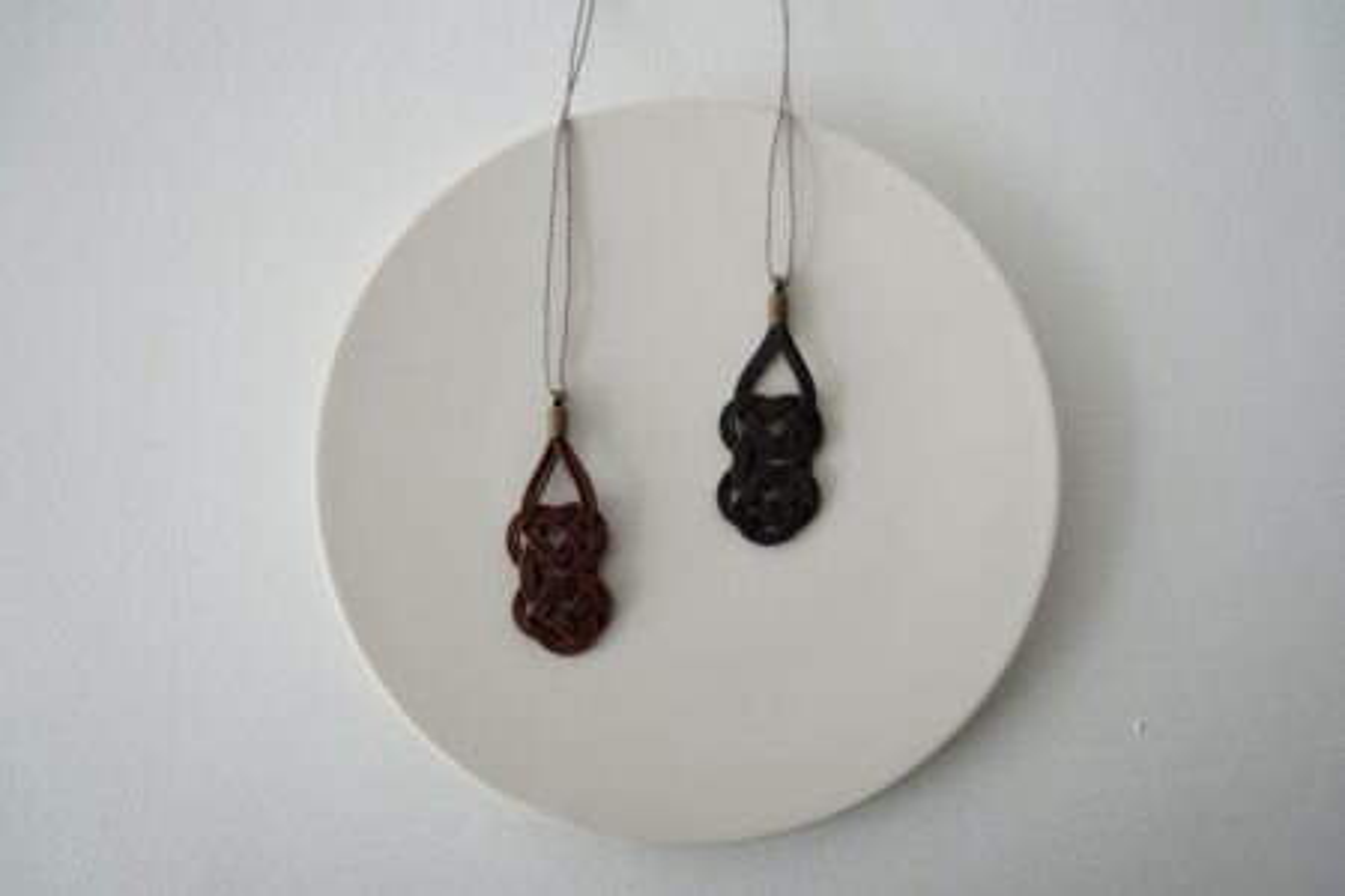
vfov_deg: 53.1
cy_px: 448
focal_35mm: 24
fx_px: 897
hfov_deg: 73.7
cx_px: 672
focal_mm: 16
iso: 100
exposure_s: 1/80
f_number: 2.8
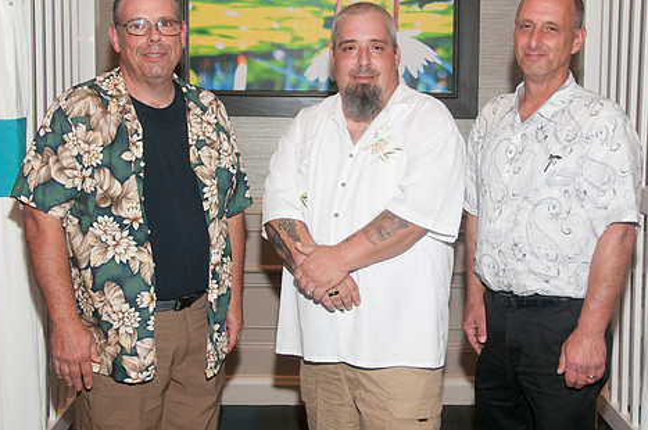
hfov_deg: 36.9
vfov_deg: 25.0
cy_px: 177
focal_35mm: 54
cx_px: 362
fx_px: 971
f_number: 5.6
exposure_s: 1/60
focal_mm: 29
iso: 400
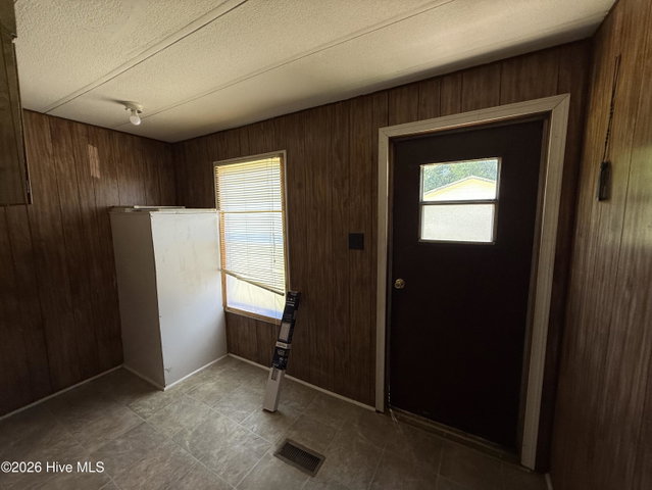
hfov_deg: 102.0
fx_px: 264
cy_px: 245
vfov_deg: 85.7
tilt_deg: -4.6
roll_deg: -1.1
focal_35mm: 14
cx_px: 326
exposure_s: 1/99
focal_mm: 2.22
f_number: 2.2
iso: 80
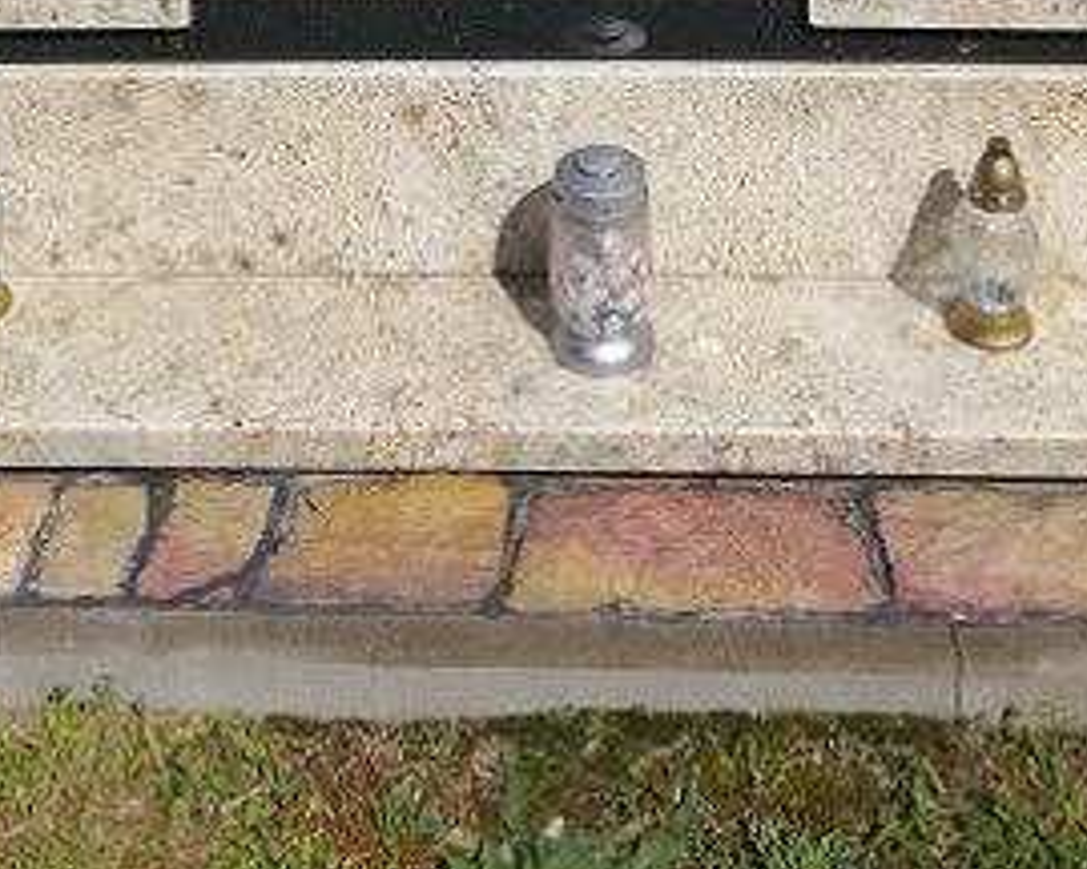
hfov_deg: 30.5
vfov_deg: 21.4
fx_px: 1995
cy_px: -366
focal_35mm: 62
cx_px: 558
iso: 50
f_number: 1.8
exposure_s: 1/4065
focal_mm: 3.6
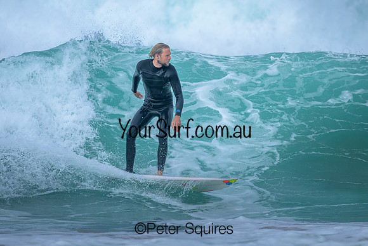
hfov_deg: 1.9
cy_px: 100
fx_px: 11243
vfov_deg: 1.3
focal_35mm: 1100
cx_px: 184
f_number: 6.3
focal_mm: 800
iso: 320
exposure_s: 1/2500
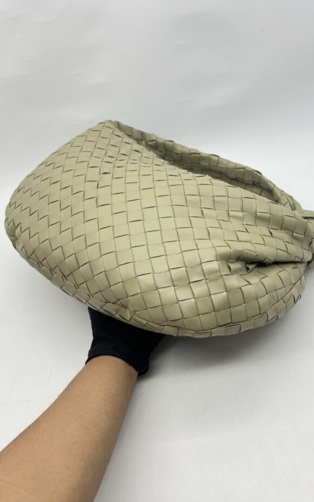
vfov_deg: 61.2
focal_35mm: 31
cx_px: 179
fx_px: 424
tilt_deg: -40.6
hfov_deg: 40.5
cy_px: 261
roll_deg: +8.6
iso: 32
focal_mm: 5.7
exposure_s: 1/105
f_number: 1.5
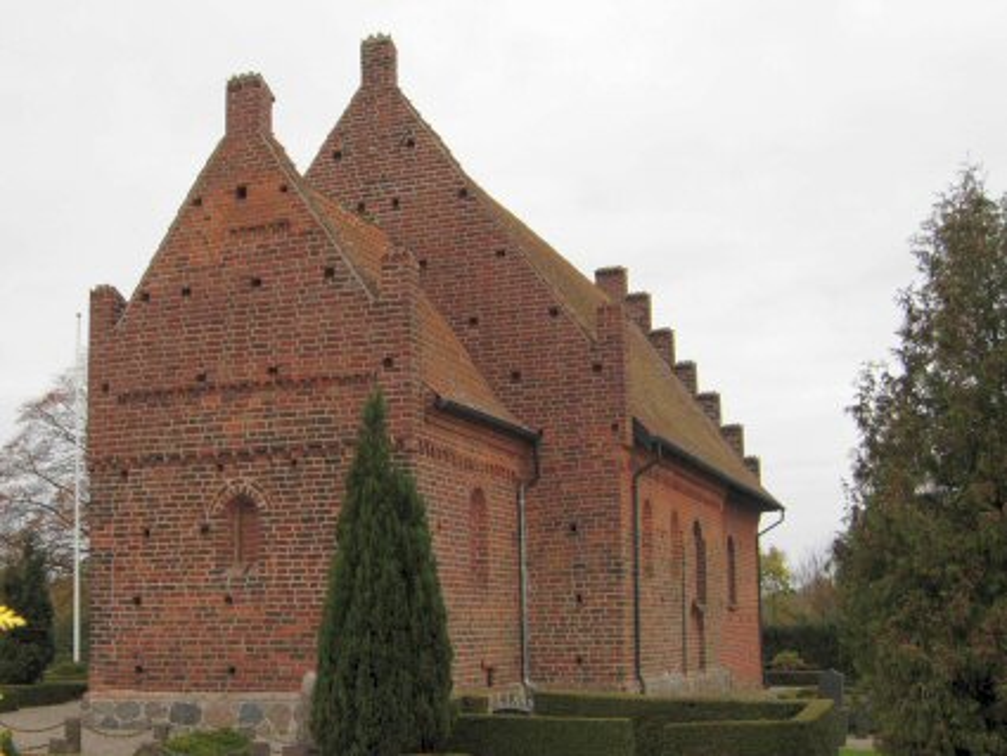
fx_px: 1048
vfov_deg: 39.7
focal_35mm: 36
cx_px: 504
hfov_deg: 51.3
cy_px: 378
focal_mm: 7.5
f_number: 3.8
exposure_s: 1/171
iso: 50
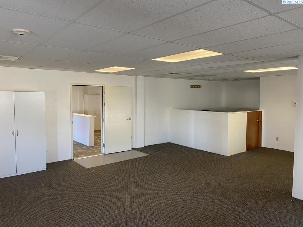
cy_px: 114
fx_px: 228
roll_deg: -0.3
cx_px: 152
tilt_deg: -4.7
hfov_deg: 67.3
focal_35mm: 26
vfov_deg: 53.1
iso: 100
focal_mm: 4.25
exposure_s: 1/41
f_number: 1.8
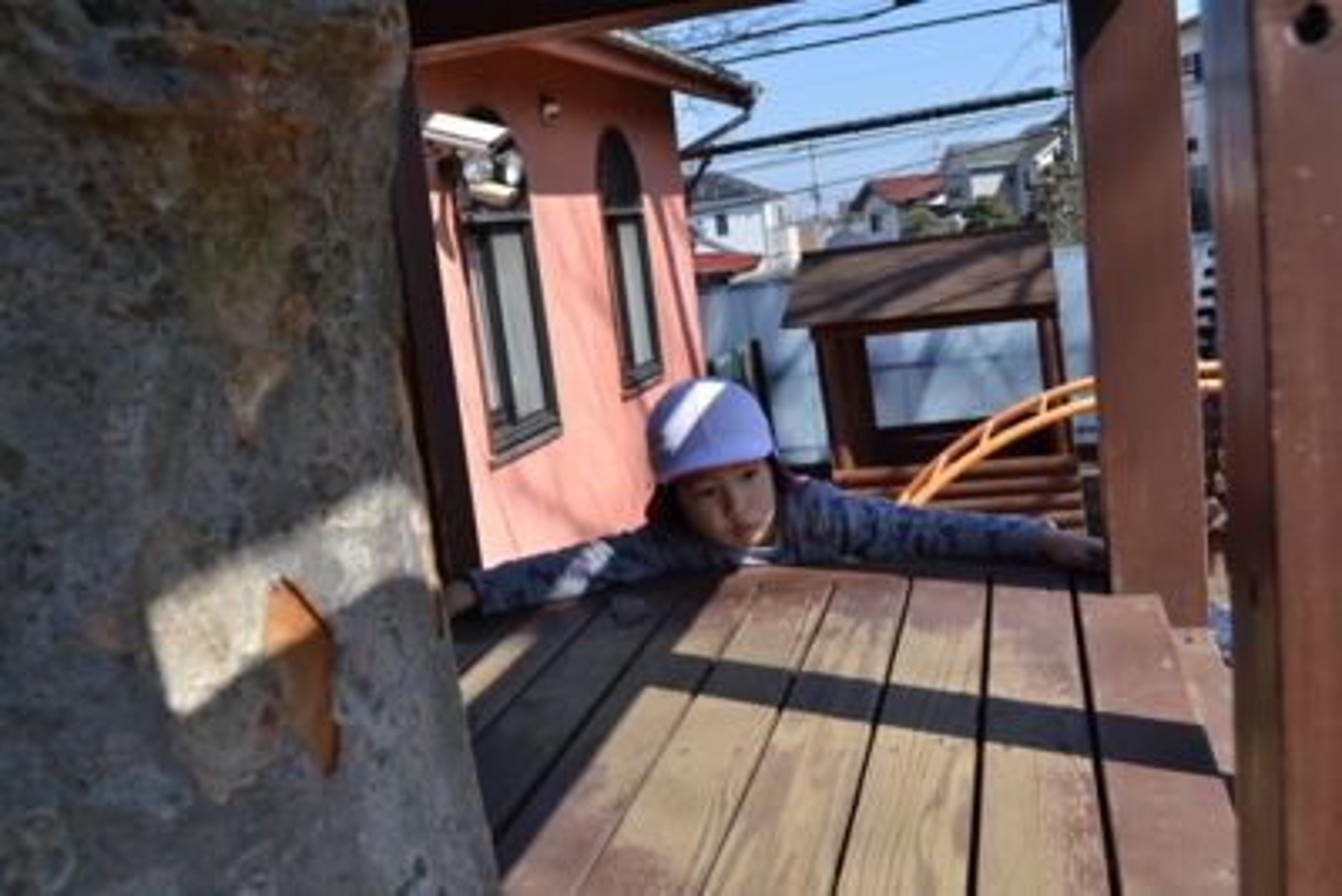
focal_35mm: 33
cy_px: 448
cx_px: 671
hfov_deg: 57.2
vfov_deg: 40.0
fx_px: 1231
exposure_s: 1/250
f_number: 8
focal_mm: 22
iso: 100
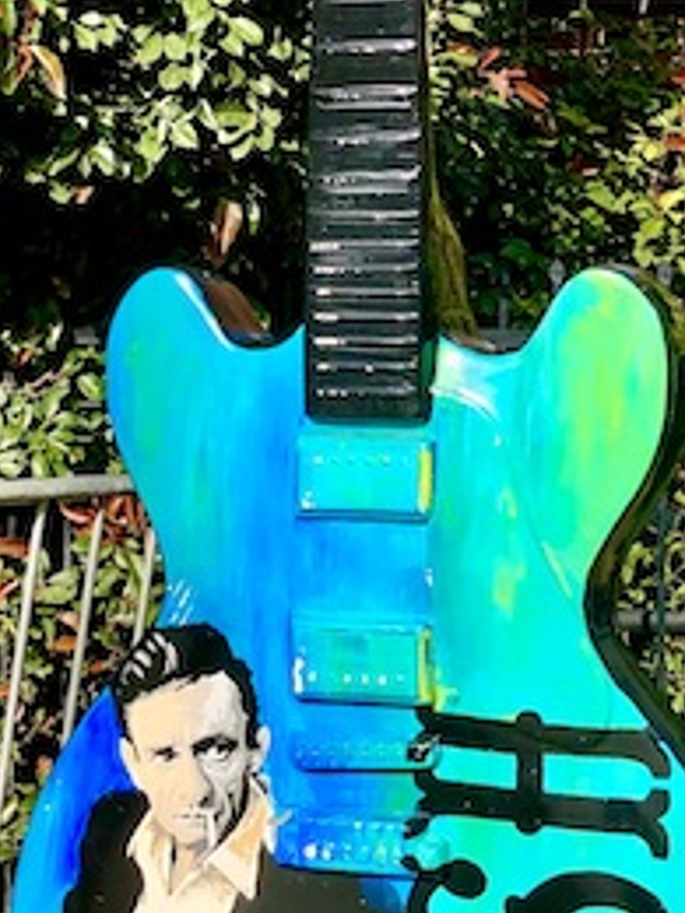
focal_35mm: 86
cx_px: 334
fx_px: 2269
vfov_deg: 22.7
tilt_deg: -2.1
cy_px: 334
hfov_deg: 17.2
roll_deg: +0.6
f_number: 1.8
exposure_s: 1/2825
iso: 20
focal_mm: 4
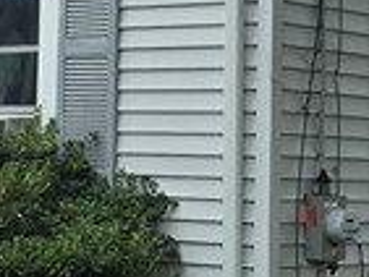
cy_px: 86
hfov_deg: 11.8
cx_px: 120
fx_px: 1782
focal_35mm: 167
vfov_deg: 8.9
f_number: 1.7
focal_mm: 6.3
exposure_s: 1/2524
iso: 80
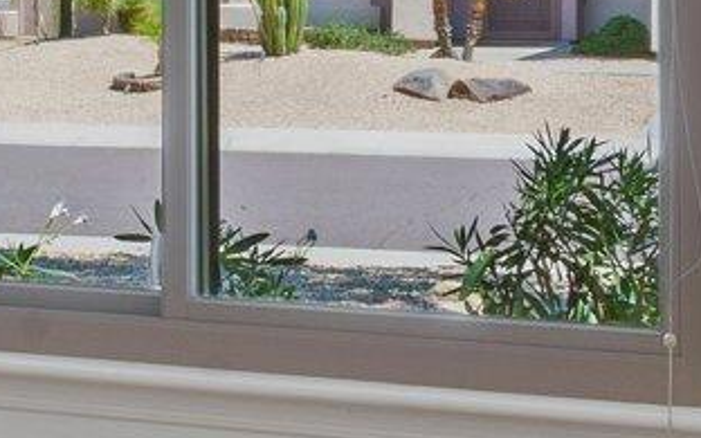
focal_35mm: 134
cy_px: -95
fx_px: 2560
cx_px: -279
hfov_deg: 14.7
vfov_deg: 9.6
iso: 400
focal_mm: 20
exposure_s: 1/4
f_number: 13
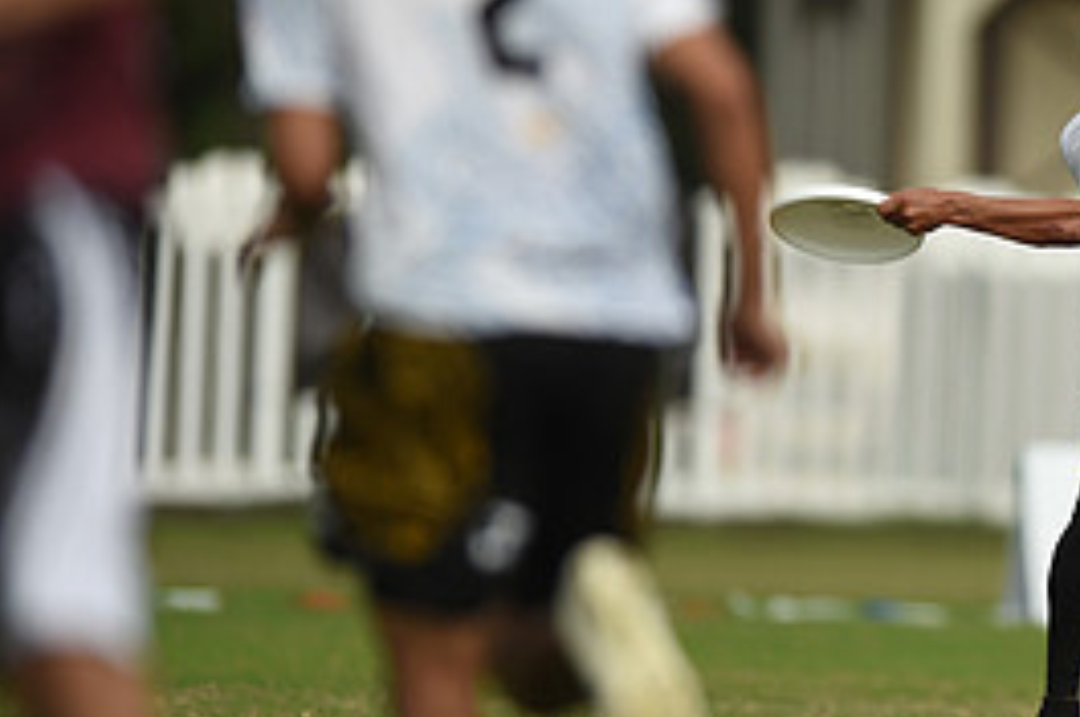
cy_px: 261
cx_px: 1174
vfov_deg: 1.6
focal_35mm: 876
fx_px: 26247
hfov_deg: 2.4
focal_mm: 400
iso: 160
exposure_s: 1/3200
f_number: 2.8
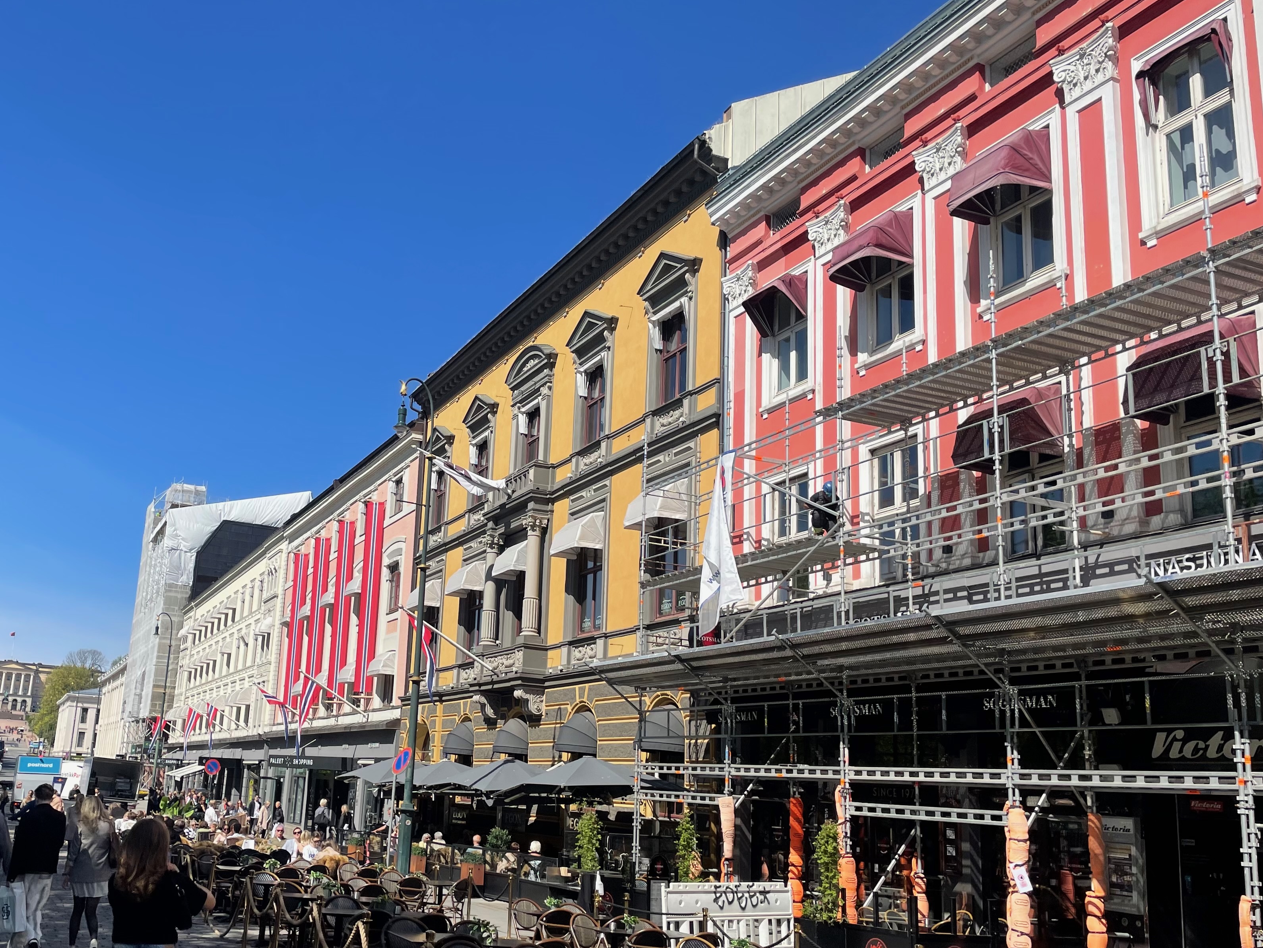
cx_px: 470
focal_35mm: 33
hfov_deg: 54.7
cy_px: 518
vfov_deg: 42.9
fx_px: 1204
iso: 32
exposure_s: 1/3610
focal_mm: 4.2
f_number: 1.6
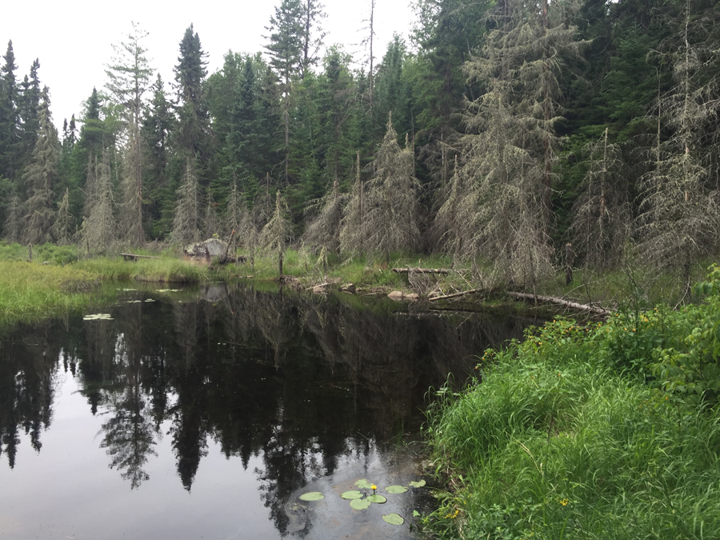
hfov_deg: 61.7
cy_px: 270
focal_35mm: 29
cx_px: 360
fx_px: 603
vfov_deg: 48.2
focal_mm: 4.15
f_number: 2.2
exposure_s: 1/120
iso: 32
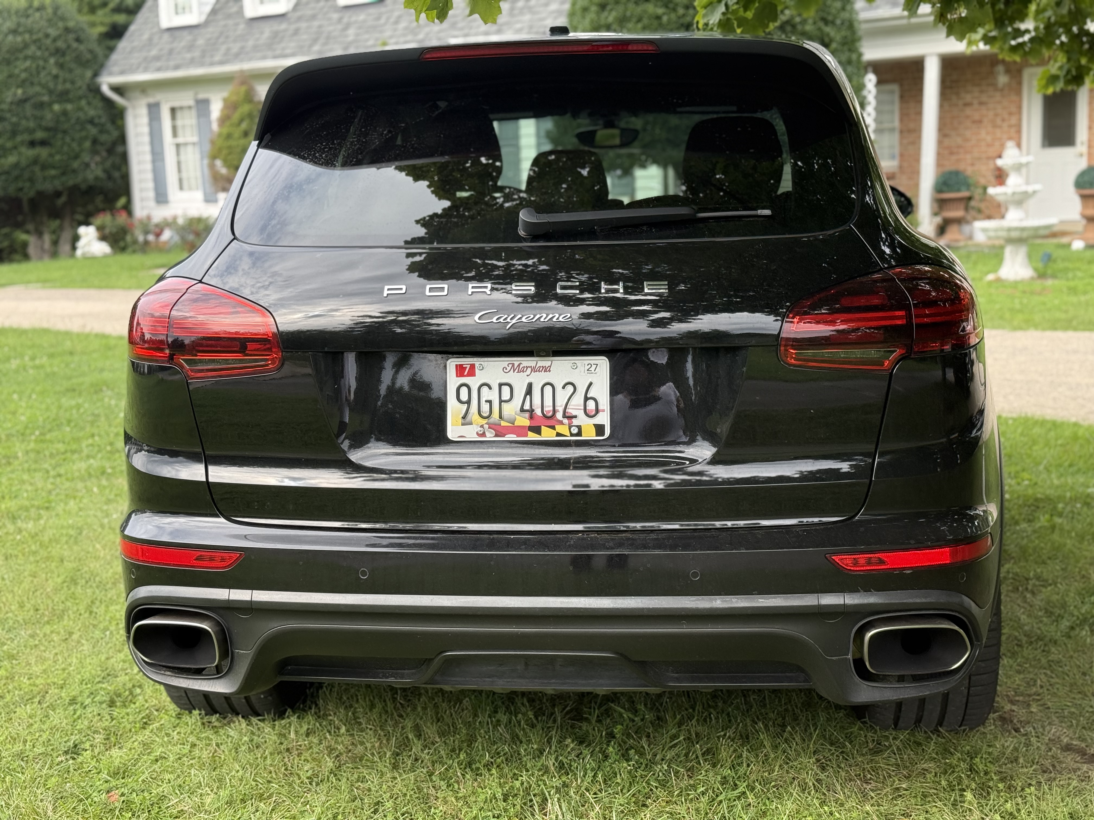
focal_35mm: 48
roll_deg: +2.9
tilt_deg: -8.9
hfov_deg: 39.7
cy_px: 410
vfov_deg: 30.3
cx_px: 547
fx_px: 1517
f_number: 1.78
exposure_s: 1/669
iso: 80
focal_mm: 6.76
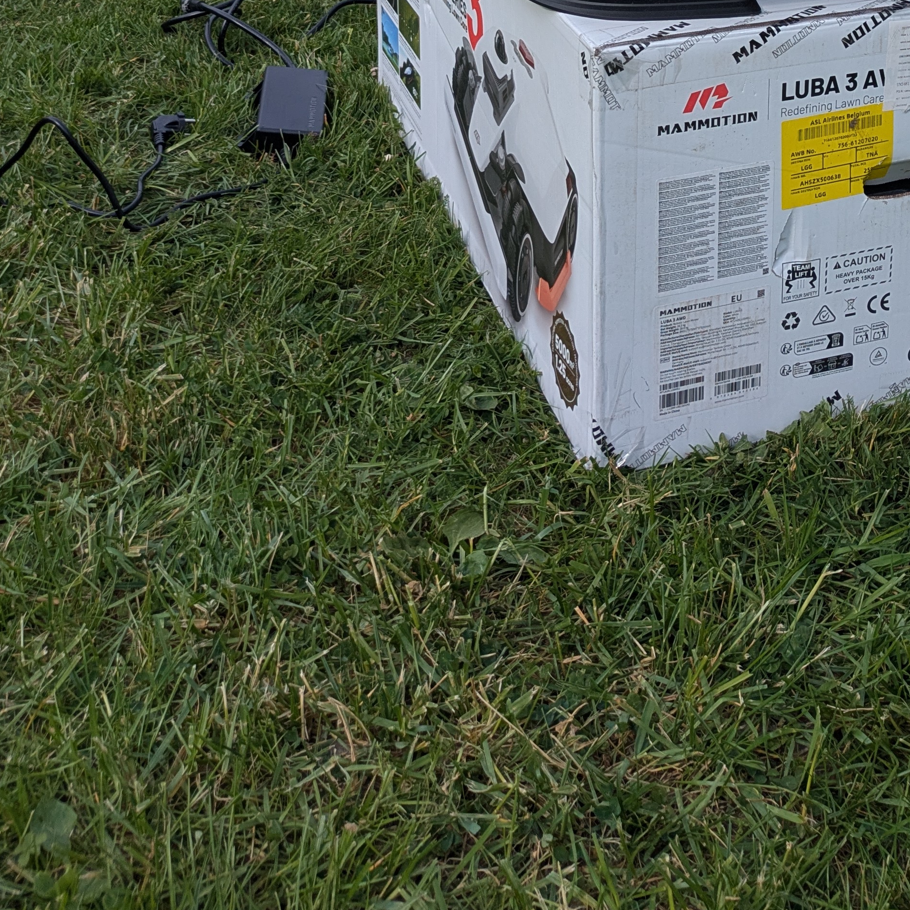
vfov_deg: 28.3
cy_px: -132
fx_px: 1606
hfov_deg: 30.7
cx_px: 749
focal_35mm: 54
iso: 52
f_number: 1.89
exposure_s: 1/1513
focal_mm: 5.43
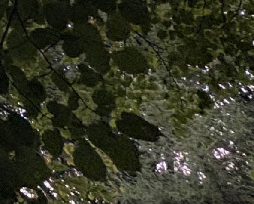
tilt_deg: +57.0
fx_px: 699
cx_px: -506
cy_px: -271
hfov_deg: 11.5
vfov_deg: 13.0
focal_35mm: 93
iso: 400
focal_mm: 2.22
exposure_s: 1/60
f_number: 2.2
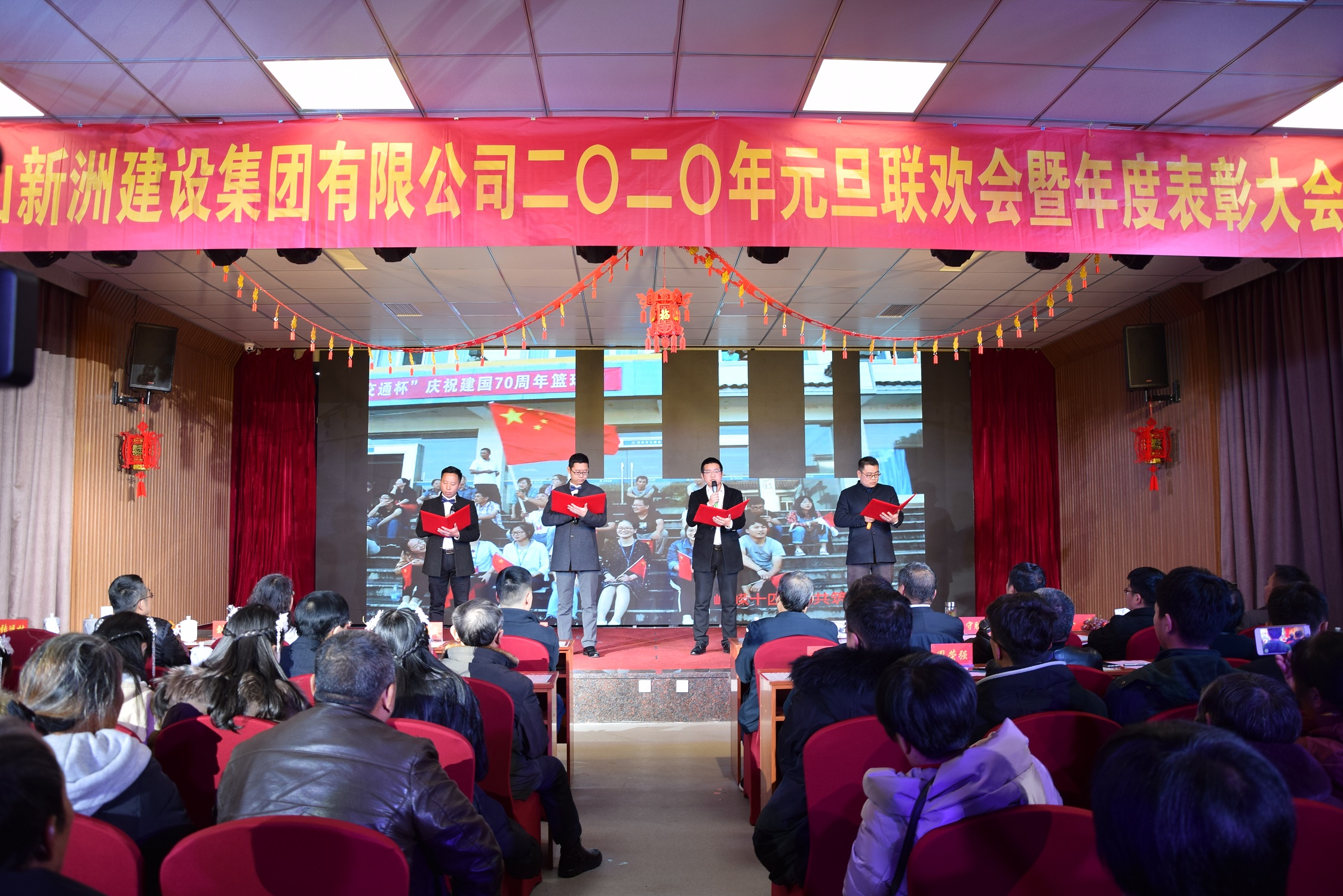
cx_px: 672
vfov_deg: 48.0
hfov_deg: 67.4
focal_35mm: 27
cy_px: 448
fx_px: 1007
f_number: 3.5
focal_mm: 18
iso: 140
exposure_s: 1/30
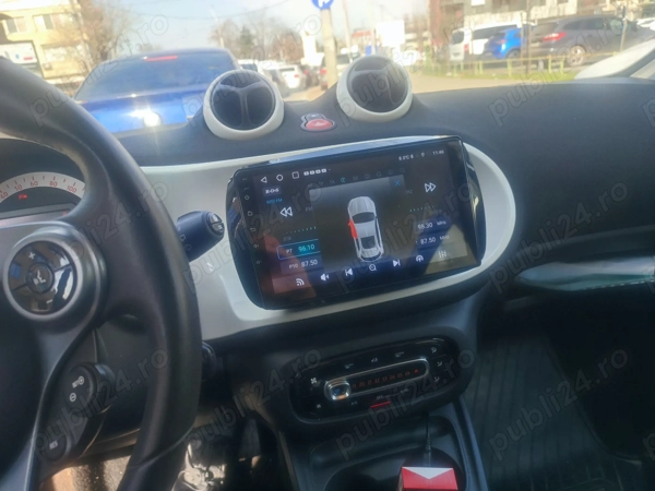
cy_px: 246
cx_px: 328
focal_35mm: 25
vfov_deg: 54.9
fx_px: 473
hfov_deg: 69.4
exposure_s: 1/50
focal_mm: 6.04
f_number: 1.9
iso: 96
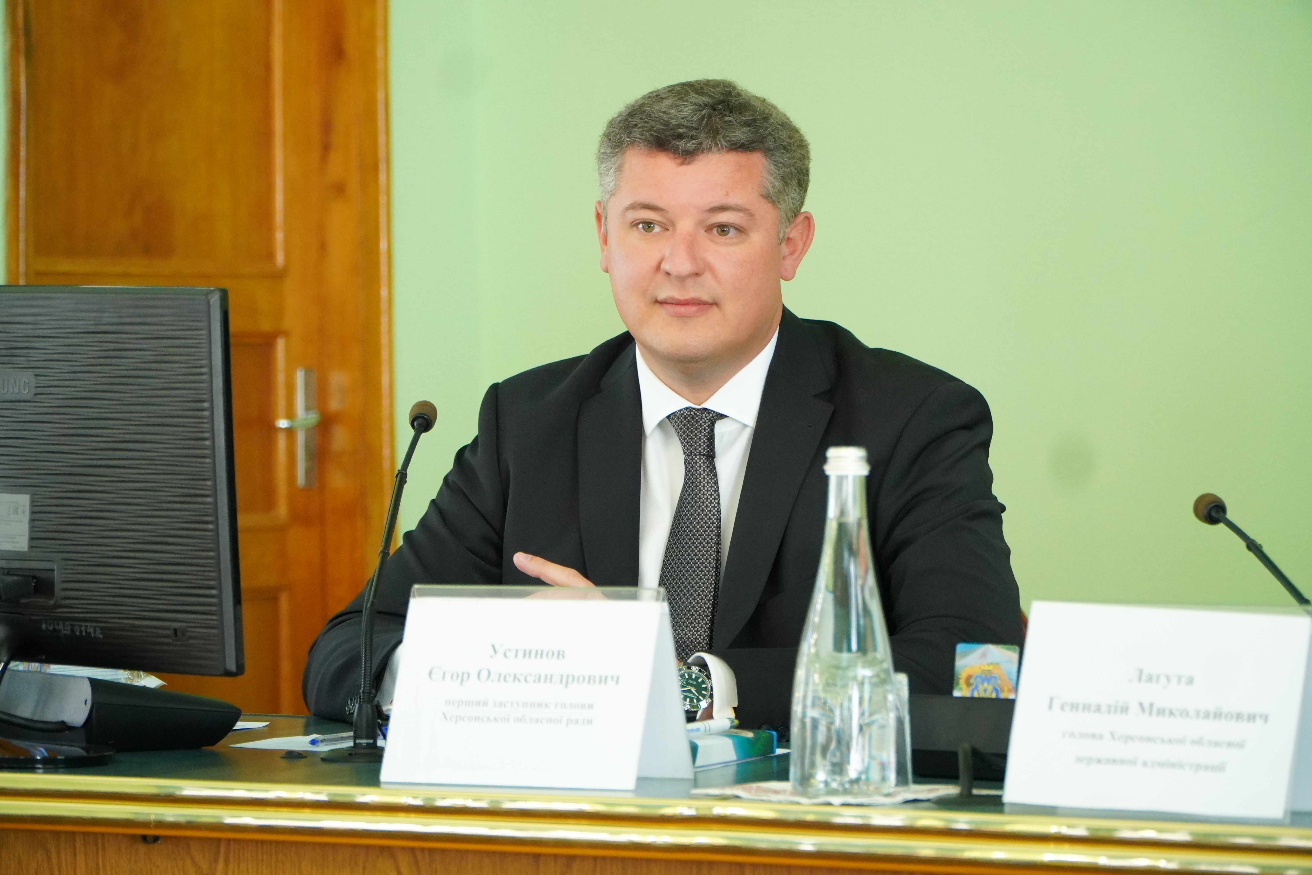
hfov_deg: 17.9
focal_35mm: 114
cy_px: 438
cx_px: 656
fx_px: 4154
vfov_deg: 12.0
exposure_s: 1/200
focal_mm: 76
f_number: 4
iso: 3200
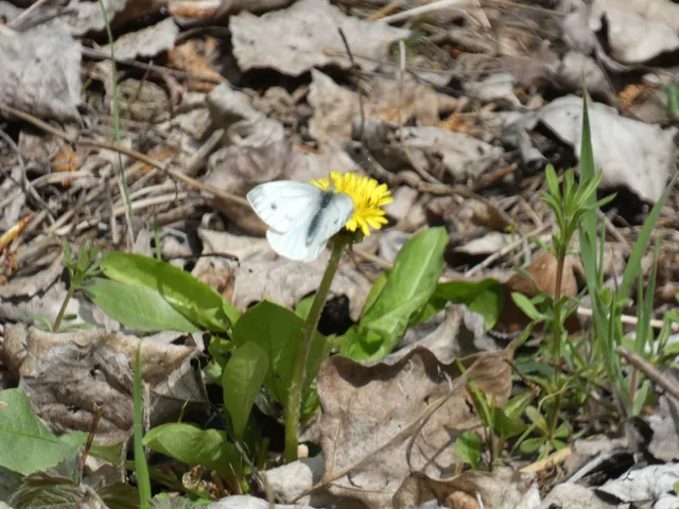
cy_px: 254
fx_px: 17987
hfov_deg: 2.2
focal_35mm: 917
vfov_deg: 1.6
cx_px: 340
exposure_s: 1/125
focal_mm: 164.2
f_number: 5.6
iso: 80
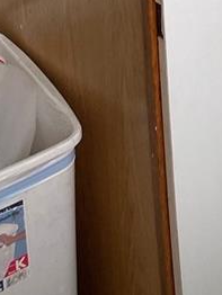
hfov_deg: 11.3
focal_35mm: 119
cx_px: 447
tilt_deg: -8.7
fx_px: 1016
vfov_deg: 13.2
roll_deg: +1.7
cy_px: -374
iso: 100
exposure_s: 1/121
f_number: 1.6
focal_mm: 5.1
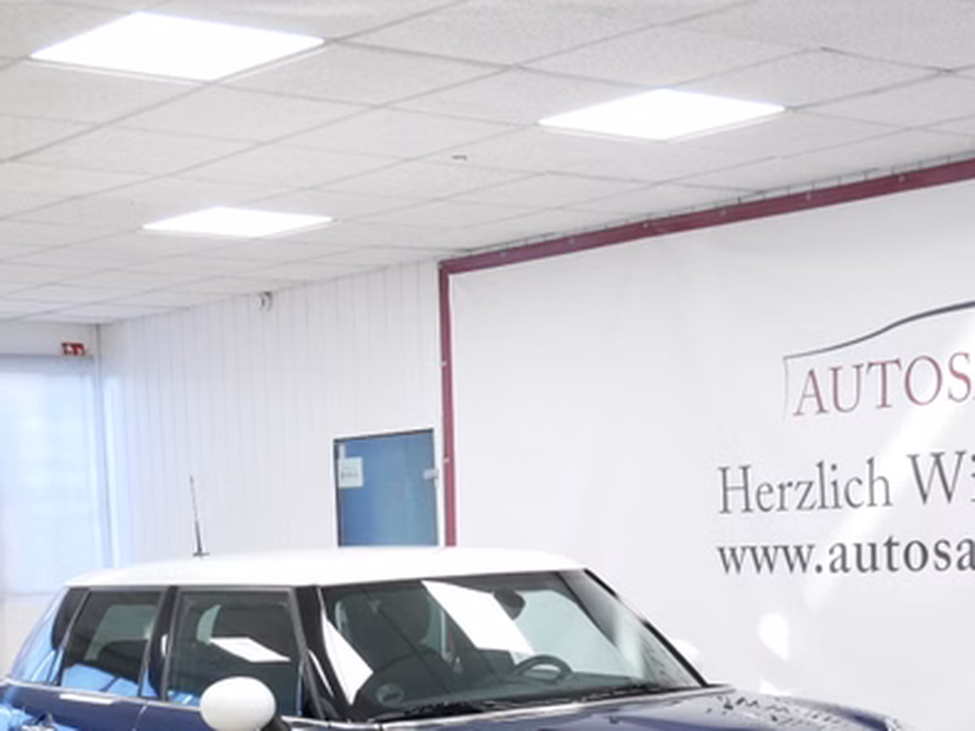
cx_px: 506
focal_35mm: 73
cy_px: 736
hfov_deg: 26.7
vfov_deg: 19.6
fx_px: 2056
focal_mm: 18
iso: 640
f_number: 3.9
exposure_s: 1/60
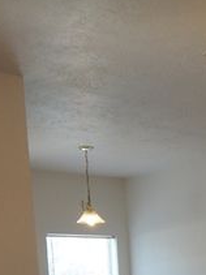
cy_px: 375
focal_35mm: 76
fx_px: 604
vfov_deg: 22.5
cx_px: 267
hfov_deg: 18.1
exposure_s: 1/60
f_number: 2.8
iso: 125
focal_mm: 4.3
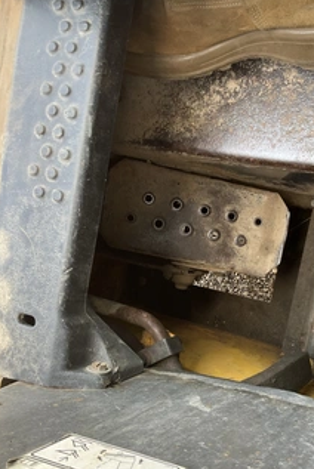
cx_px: 212
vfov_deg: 50.2
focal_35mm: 38
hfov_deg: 34.8
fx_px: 496
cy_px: 289
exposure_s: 1/122
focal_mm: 3
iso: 40
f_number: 1.8
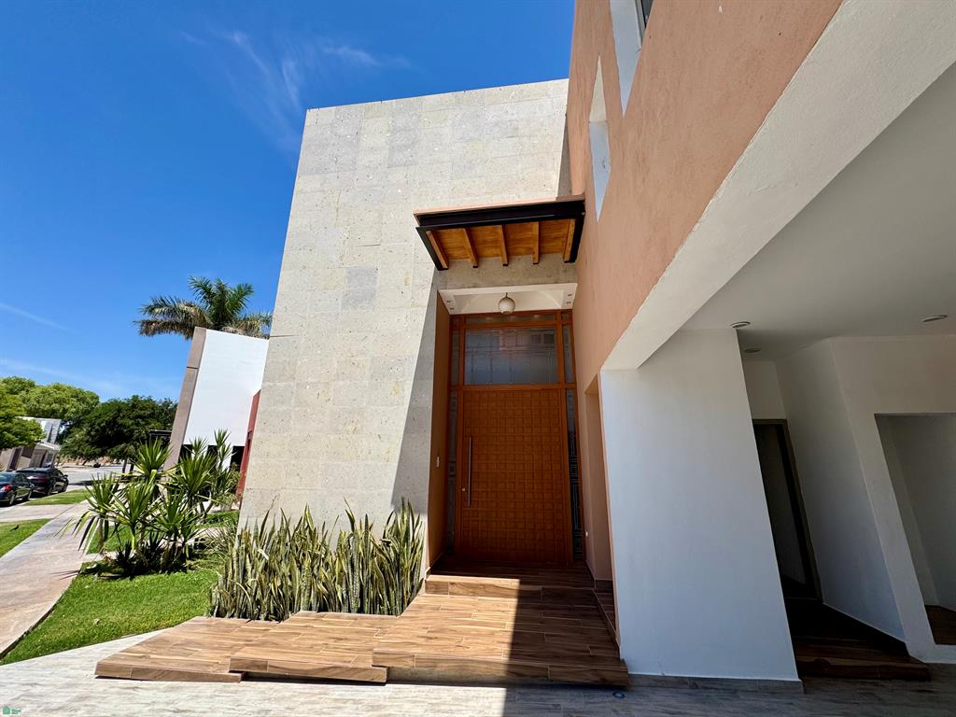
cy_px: 358
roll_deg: -1.0
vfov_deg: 85.7
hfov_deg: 102.1
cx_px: 478
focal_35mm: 14
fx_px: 387
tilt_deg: +15.7
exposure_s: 1/2146
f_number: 2.2
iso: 50
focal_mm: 2.22
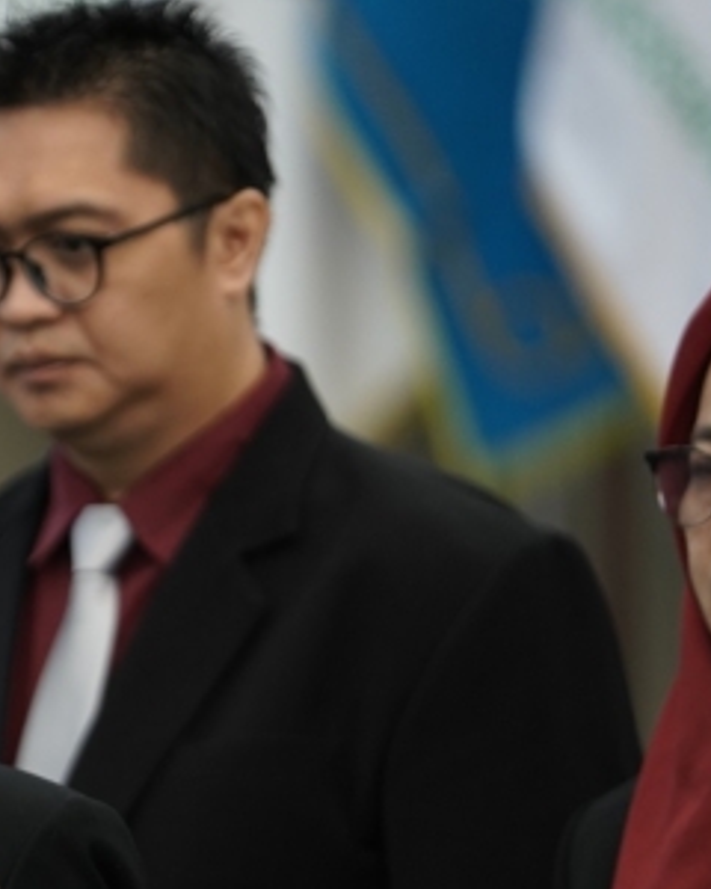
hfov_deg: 3.2
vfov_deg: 4.0
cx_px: -216
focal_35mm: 481
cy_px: 708
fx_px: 12652
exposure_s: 1/200
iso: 1600
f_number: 2.8
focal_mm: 200
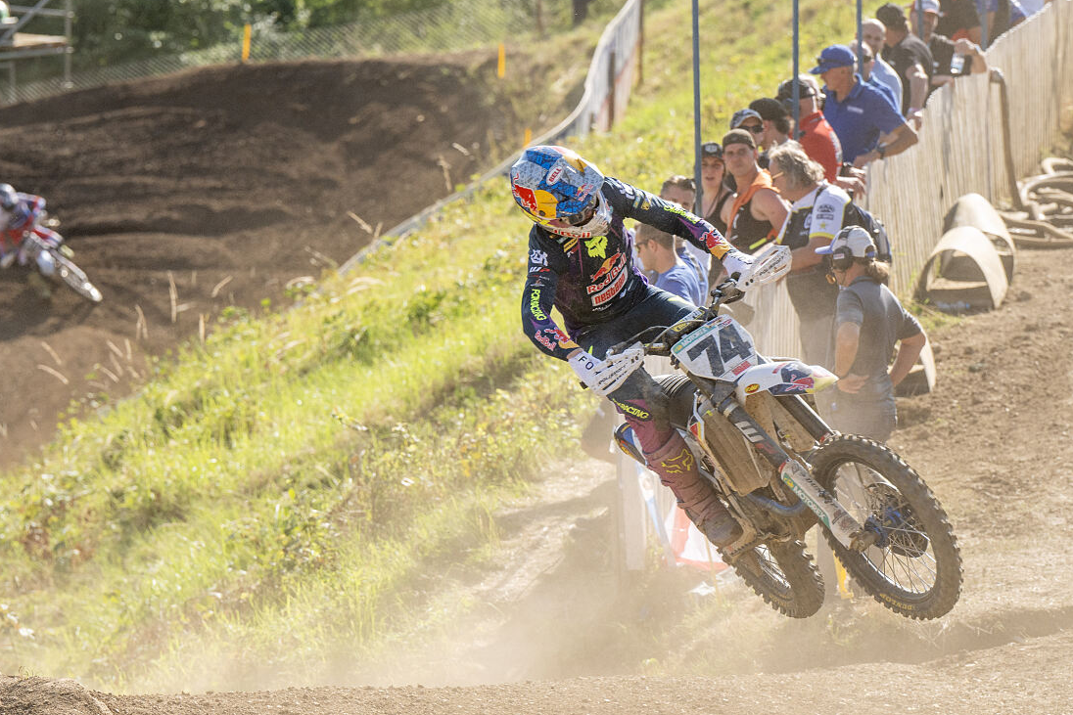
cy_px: 350
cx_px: 593
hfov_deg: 9.1
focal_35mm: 226
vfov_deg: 6.1
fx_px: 6736
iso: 320
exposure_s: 1/1250
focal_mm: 200
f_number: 5.6
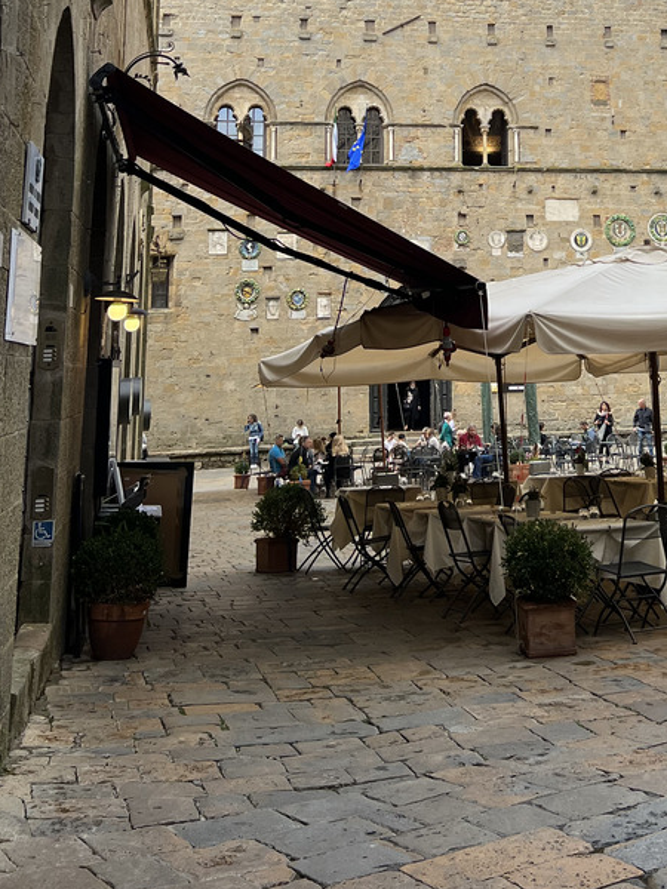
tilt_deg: +12.3
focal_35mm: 52
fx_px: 1336
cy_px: 76
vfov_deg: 34.6
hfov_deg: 27.6
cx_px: 517
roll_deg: +0.9
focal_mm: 5.7
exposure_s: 1/1808
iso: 50
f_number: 1.5
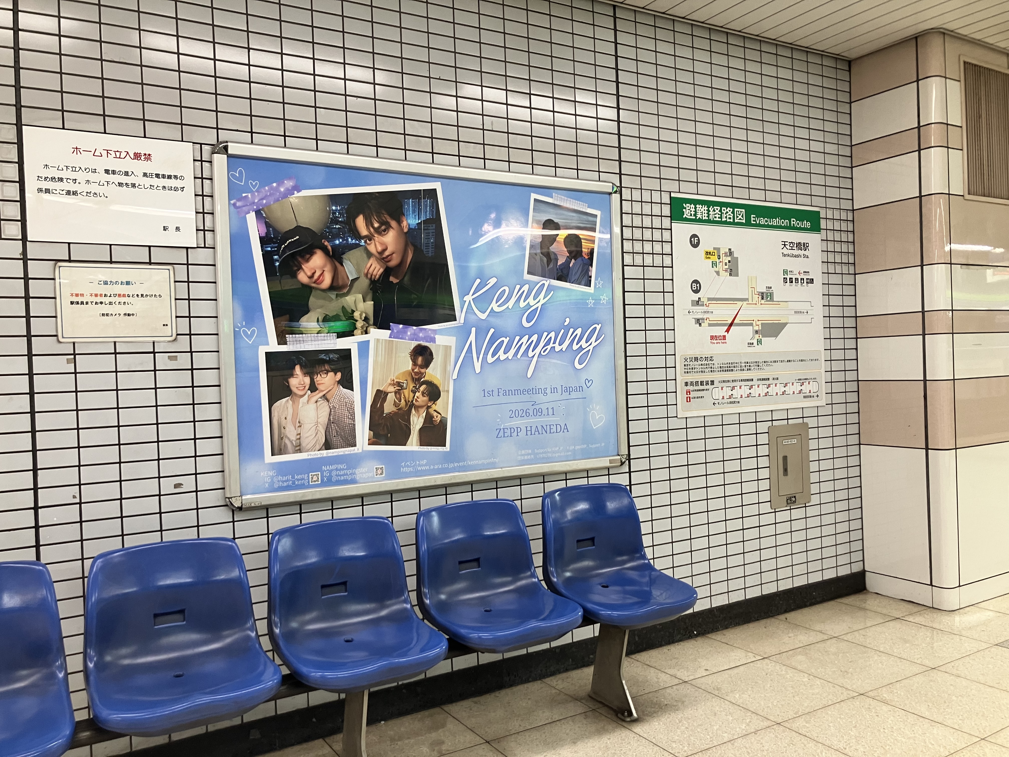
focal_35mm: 28
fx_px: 816
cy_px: 378
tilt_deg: +0.4
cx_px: 504
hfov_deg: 63.4
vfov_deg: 49.7
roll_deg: +1.9
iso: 64
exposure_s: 1/50
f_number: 1.8
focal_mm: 3.99
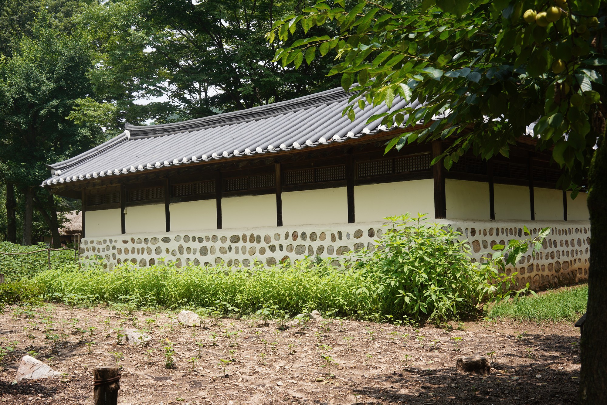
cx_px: 304
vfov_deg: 37.9
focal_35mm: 35
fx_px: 590
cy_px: 202
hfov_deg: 54.4
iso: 200
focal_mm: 35
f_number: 9
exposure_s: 1/200
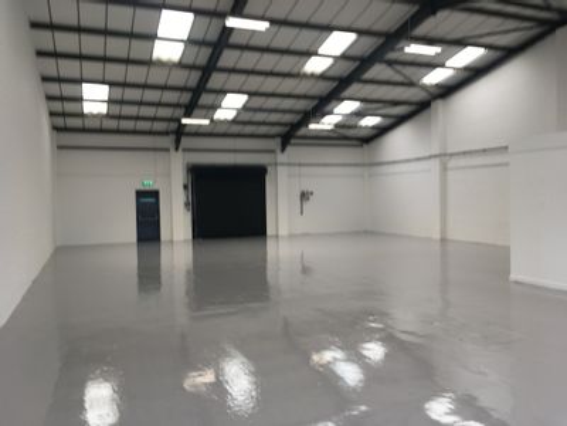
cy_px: 213
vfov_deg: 48.2
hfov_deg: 61.7
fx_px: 475
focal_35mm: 29
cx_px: 284
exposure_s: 1/50
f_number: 2.2
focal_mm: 4.15
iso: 25
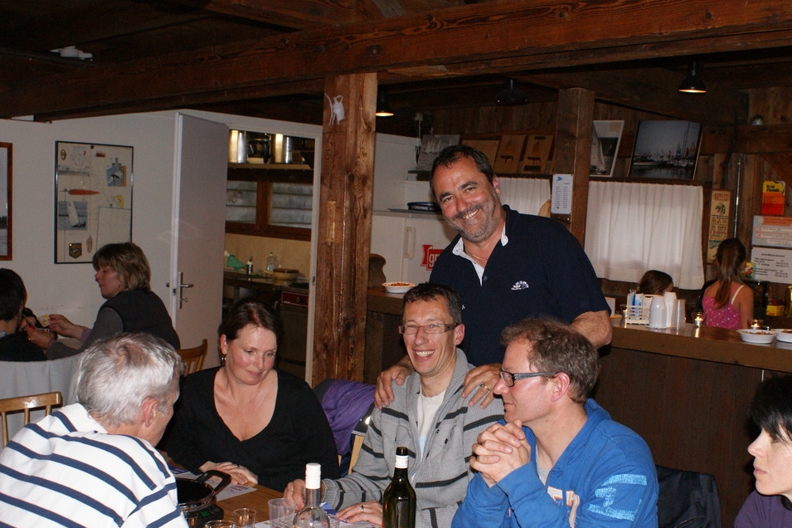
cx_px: 481
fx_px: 1078
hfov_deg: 40.2
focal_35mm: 49
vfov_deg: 27.4
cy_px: 331
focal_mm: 26
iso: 400
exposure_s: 1/60
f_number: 5.6
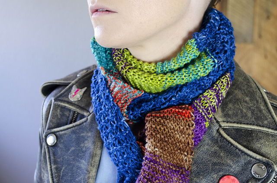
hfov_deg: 37.9
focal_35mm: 52
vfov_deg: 25.6
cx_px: 138
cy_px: 92
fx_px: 403
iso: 1100
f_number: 5
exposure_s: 1/30
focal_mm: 35
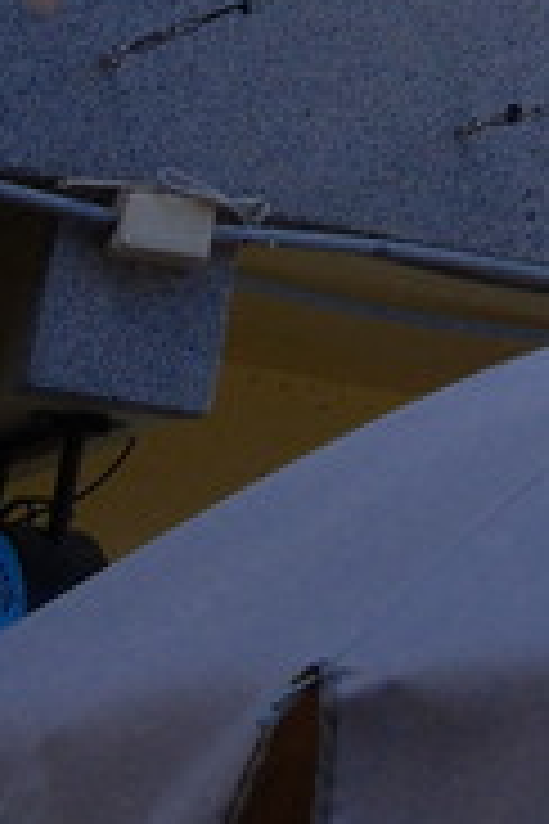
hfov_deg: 9.3
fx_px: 3065
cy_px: -928
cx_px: 1278
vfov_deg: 12.9
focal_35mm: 134
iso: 500
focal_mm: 14
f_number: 8
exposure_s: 1/480
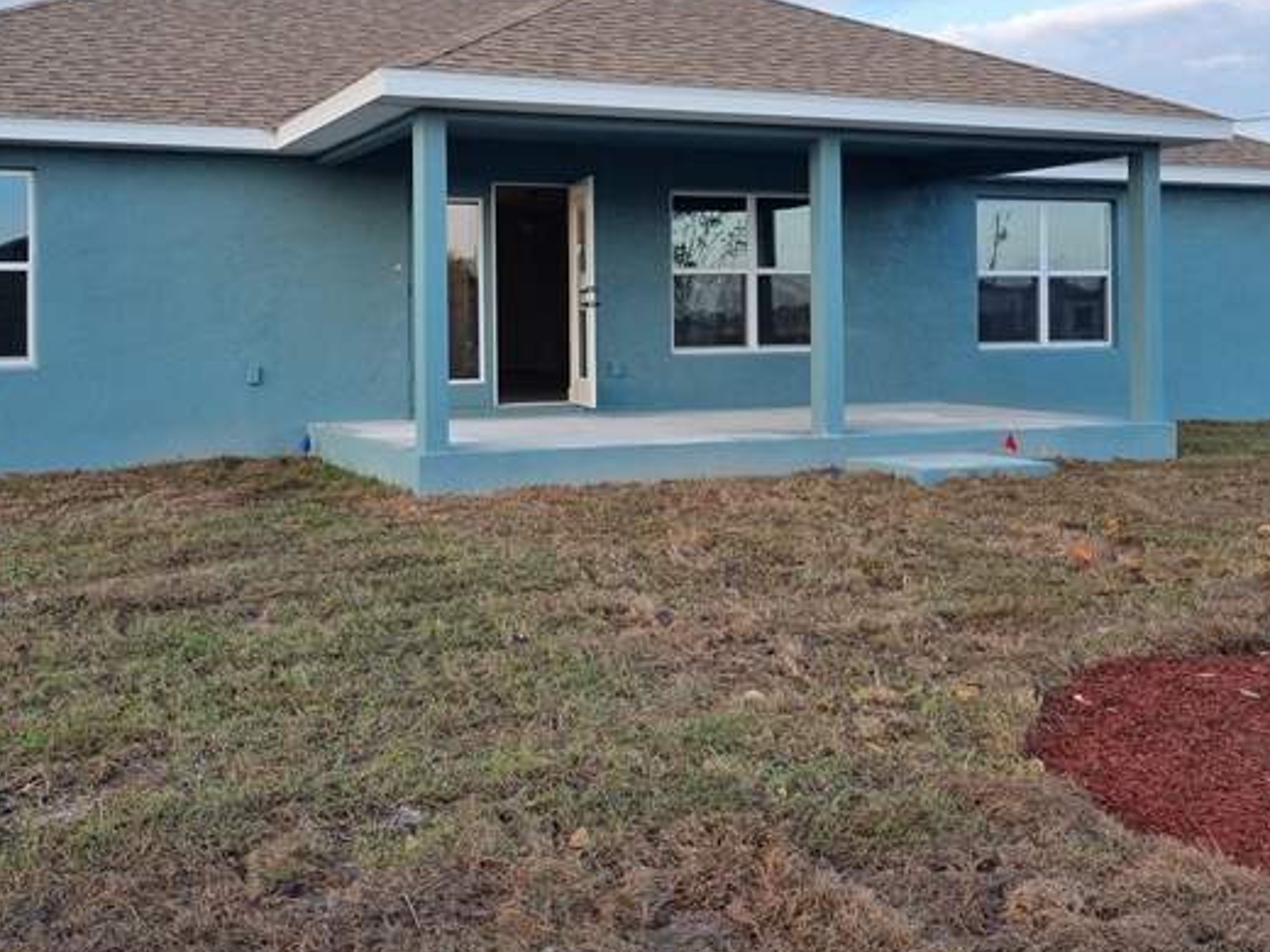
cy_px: 352
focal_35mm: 40
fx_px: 1468
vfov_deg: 35.7
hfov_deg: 46.6
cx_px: 518
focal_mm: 5.4
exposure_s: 1/373
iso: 50
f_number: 1.8
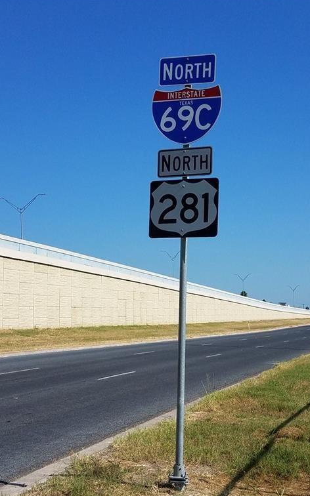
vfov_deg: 66.5
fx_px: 379
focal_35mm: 28
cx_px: 179
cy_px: 246
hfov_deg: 44.4
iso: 40
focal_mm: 4.2
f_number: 1.7
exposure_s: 1/3856
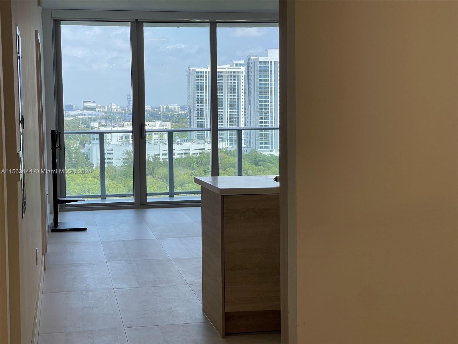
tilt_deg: -5.0
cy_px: 172
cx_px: 229
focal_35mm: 64
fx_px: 847
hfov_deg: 30.3
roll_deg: +0.2
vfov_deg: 22.9
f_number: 2.2
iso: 20
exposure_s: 1/122
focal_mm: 7.5
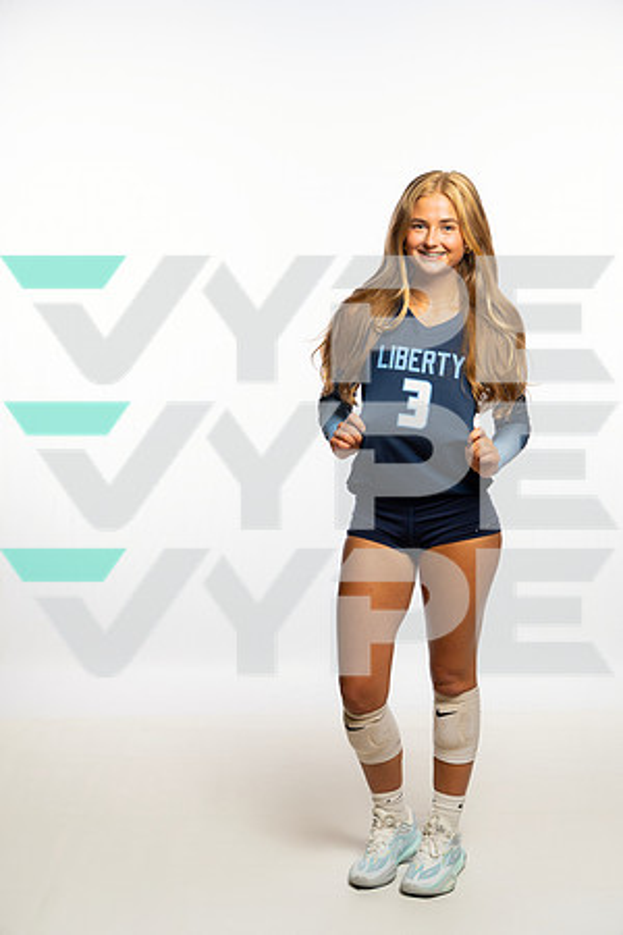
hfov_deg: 21.6
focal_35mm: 63
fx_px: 1635
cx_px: 312
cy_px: 468
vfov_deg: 31.9
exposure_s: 1/250
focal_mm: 63
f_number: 5.6
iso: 640
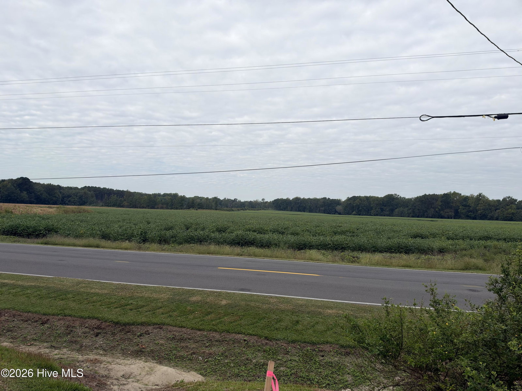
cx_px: 261
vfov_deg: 56.8
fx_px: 362
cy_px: 196
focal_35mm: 24
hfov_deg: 71.6
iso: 64
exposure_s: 1/4329
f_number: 1.8
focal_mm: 6.93
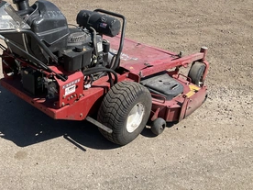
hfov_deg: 44.1
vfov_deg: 34.2
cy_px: 71
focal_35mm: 42
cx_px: 82
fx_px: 307
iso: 25
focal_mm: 3
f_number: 1.8
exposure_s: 1/1490
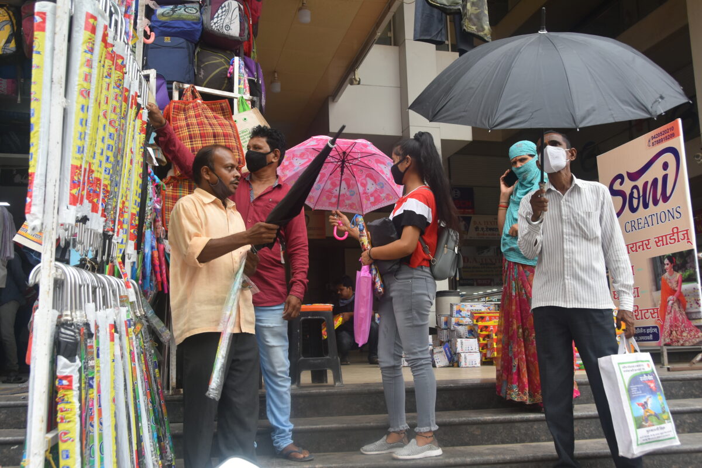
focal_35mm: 33
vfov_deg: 40.0
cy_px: 234
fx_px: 643
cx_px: 351
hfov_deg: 57.2
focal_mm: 22
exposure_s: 1/125
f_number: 5
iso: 250
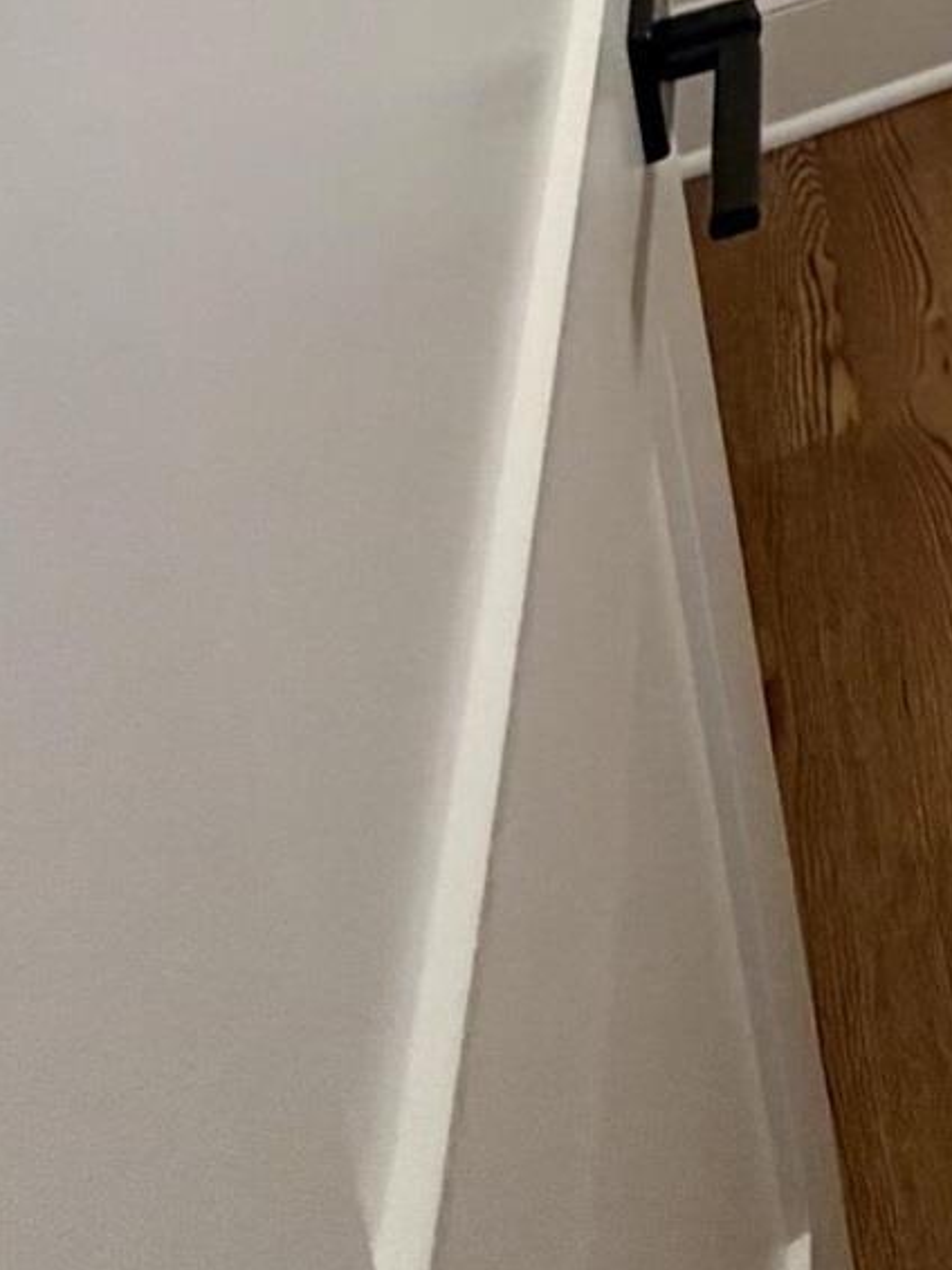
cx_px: 1599
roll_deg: +1.0
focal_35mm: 57
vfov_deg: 21.4
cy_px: -1043
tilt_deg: -11.1
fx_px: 2092
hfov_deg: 20.2
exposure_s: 1/120
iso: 160
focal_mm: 2.22
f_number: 2.2
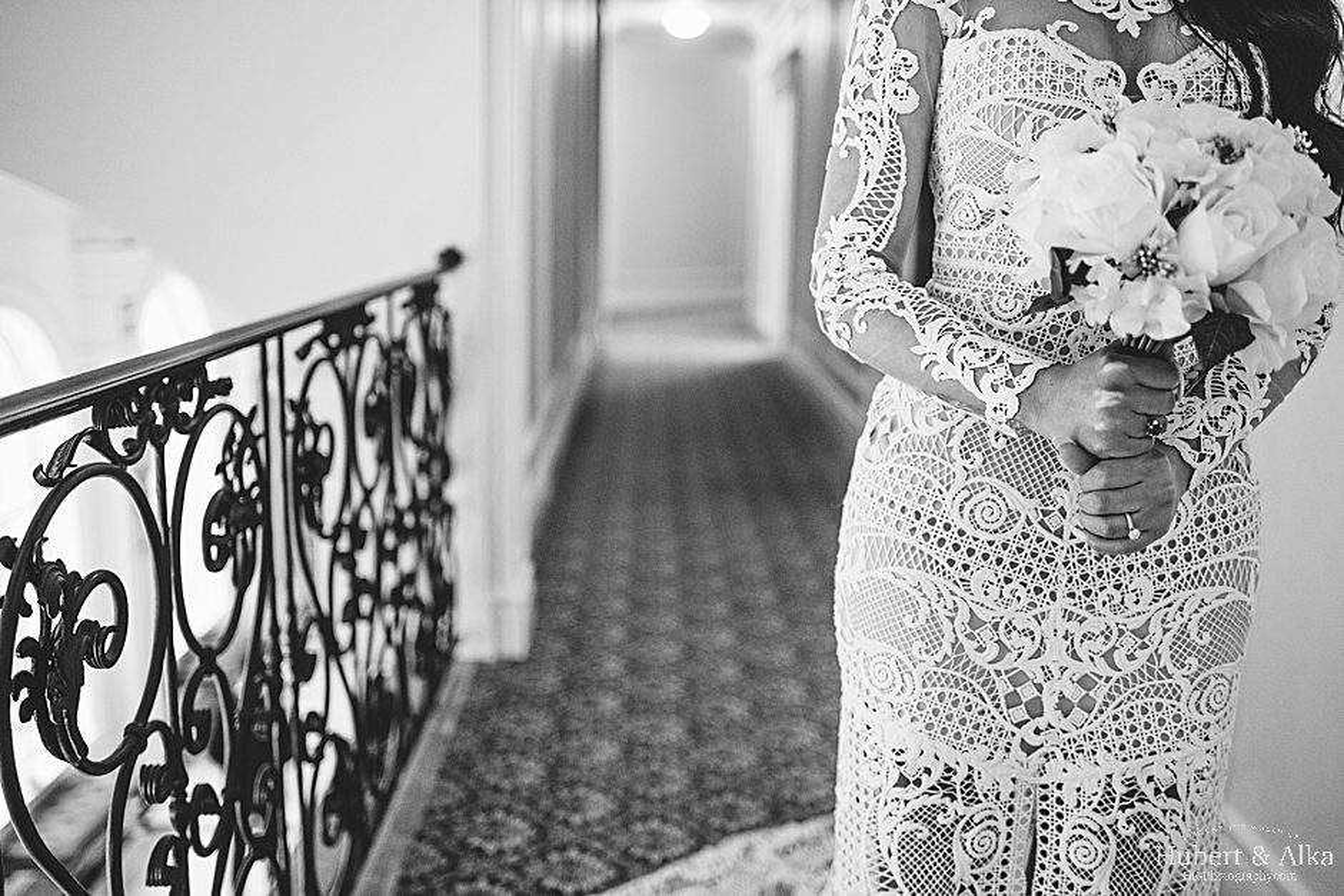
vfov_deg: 37.9
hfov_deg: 54.4
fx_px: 1307
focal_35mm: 35
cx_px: 672
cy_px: 448
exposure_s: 1/200
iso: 640
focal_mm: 35
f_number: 1.8
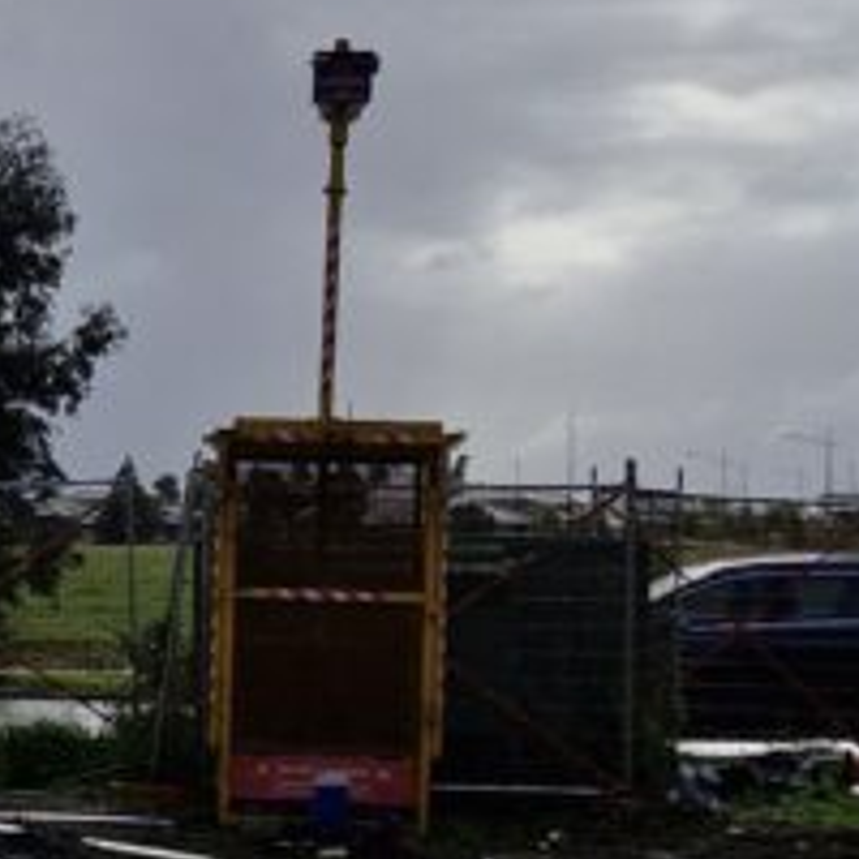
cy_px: 550
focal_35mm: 104
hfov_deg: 15.4
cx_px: -434
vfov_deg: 16.7
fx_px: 2920
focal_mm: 5.54
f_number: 1.8
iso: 50
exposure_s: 1/5088
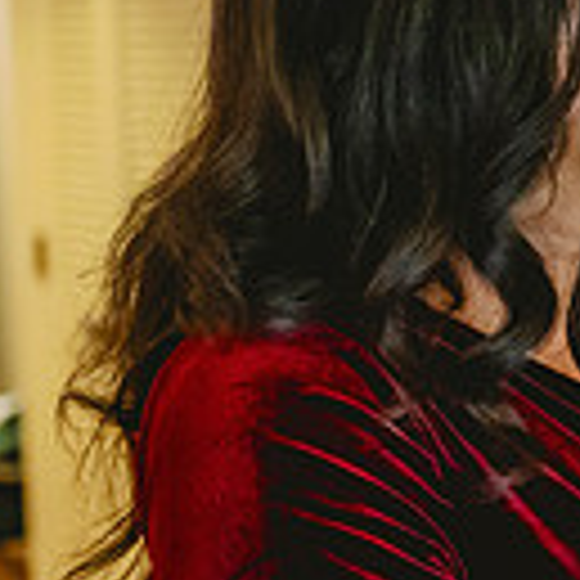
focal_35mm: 149
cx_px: 877
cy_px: 339
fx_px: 2825
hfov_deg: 11.2
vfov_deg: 11.7
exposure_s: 1/200
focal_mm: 39
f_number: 2.8
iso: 3200
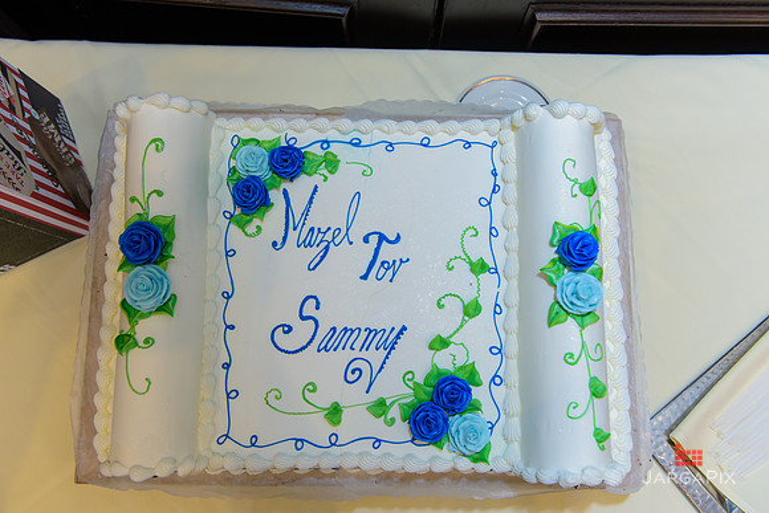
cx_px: 384
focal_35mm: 28
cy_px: 256
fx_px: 598
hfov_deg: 65.5
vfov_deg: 46.4
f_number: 3.2
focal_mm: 28
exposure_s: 1/125
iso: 800
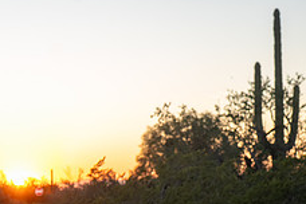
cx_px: -52
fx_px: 841
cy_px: 233
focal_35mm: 99
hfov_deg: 19.5
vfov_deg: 13.5
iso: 250
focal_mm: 39
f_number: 5
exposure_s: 1/160
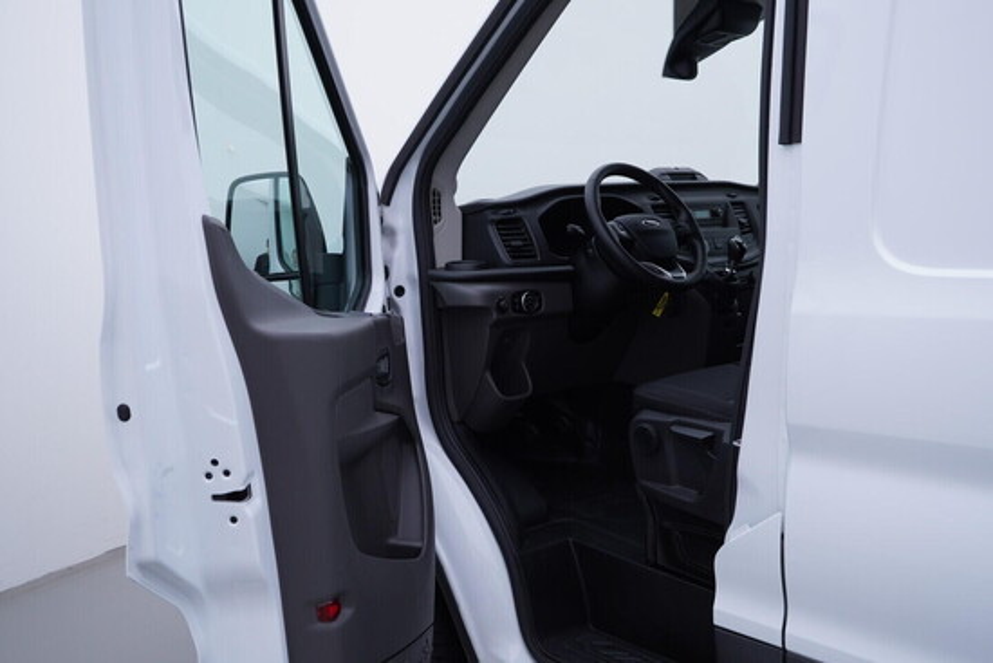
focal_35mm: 36
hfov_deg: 53.1
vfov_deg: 36.9
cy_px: 332
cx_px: 496
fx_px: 993
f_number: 4
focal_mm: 24
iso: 125
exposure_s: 1/80
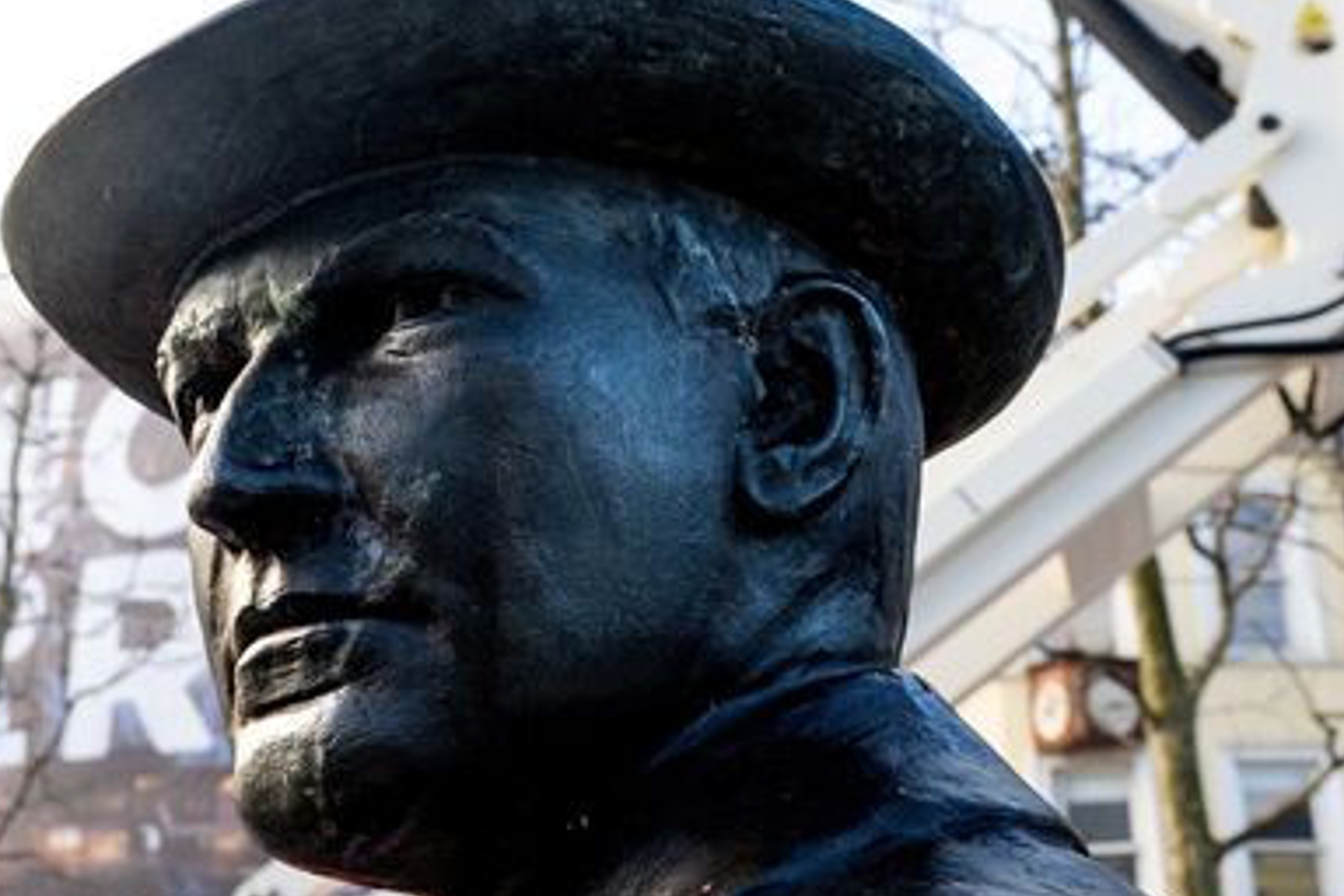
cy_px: 362
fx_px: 1867
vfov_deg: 26.9
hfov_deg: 39.4
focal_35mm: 50
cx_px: 511
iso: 640
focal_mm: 24
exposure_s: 1/200
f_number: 7.1
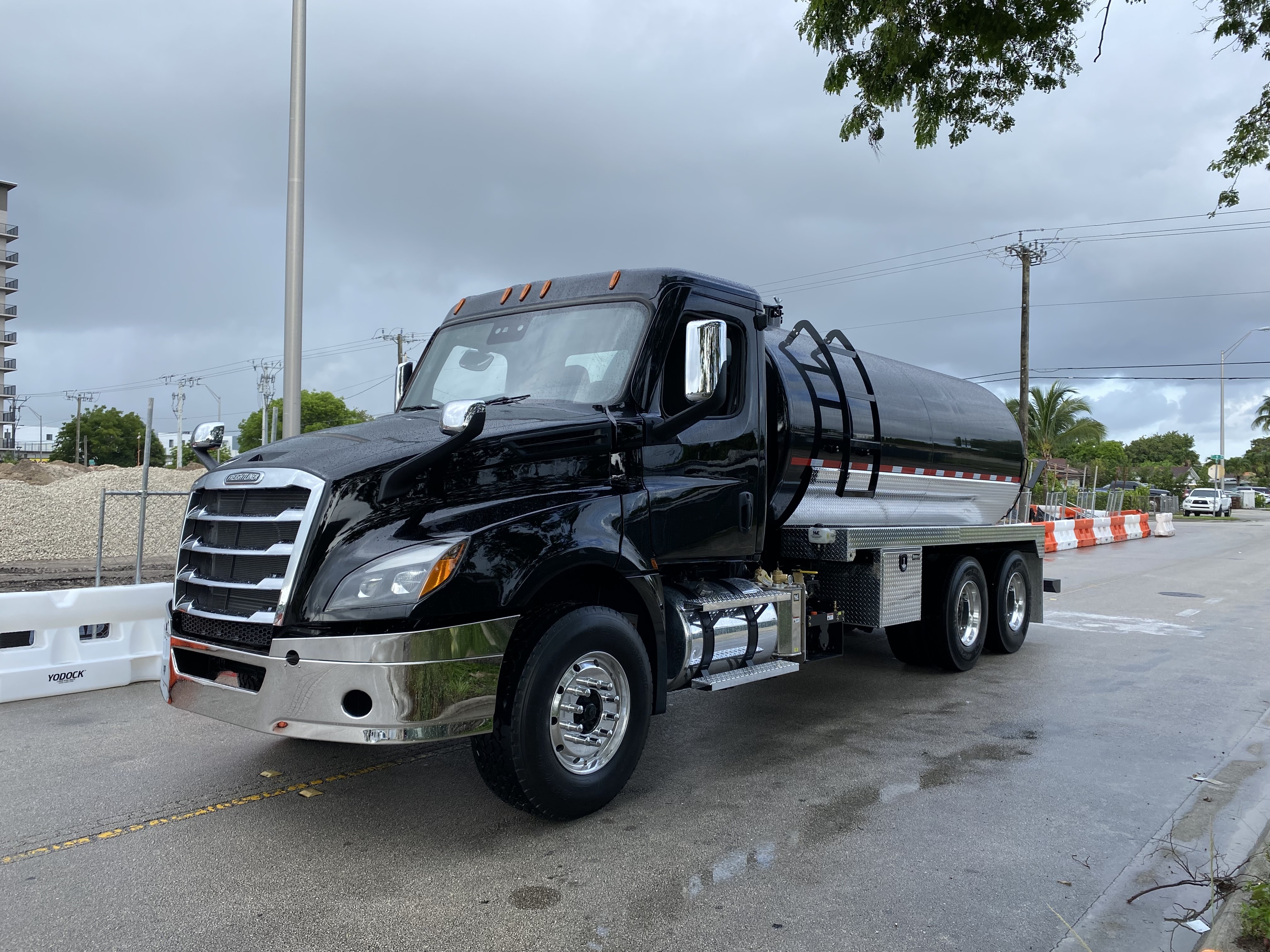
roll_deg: -0.4
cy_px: 476
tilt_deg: -0.2
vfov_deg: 53.1
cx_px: 635
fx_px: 954
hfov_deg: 67.3
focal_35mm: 26
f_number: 1.8
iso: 32
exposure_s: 1/706
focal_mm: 4.25
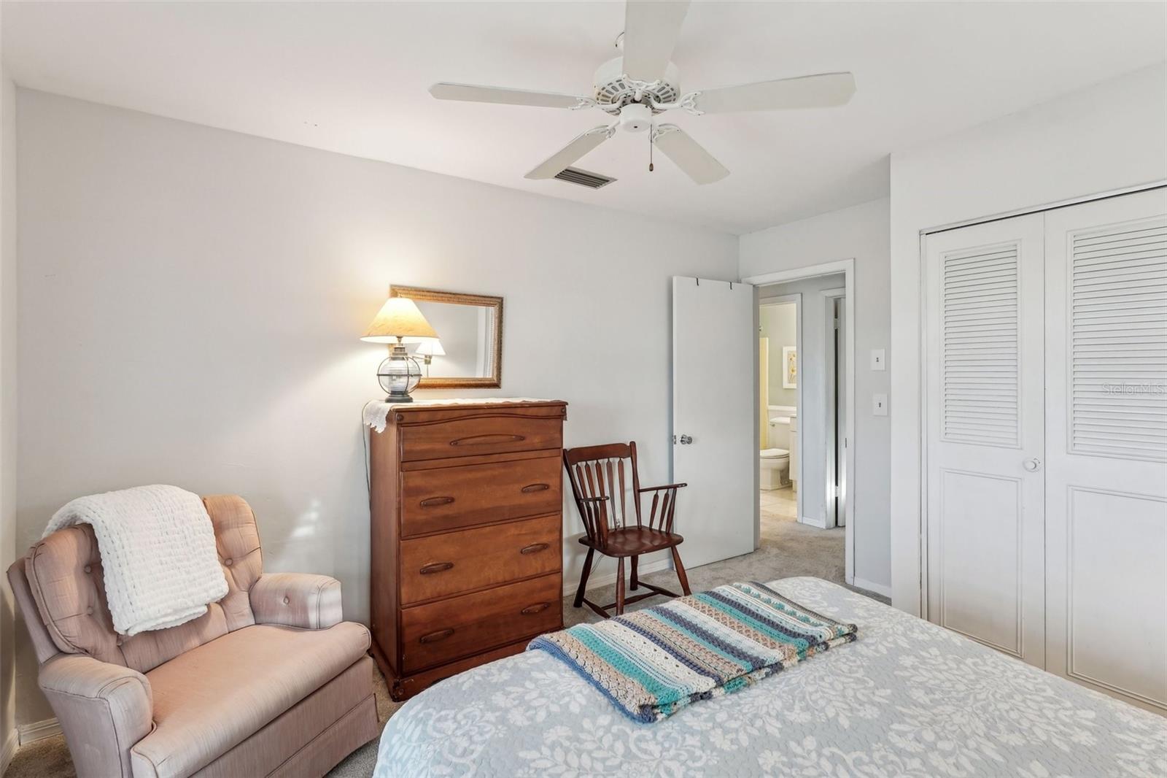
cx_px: 584
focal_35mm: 16
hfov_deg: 96.7
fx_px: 519
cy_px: 389
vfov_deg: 73.7
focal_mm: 16
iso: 400
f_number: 8
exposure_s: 1/10
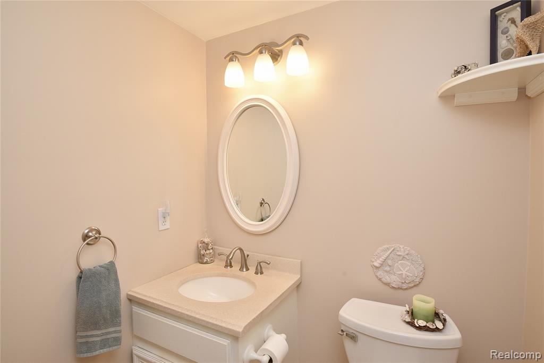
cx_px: 272
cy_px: 182
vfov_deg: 70.5
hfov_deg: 93.3
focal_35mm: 17
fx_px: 257
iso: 800
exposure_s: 1/60
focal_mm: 17
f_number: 9
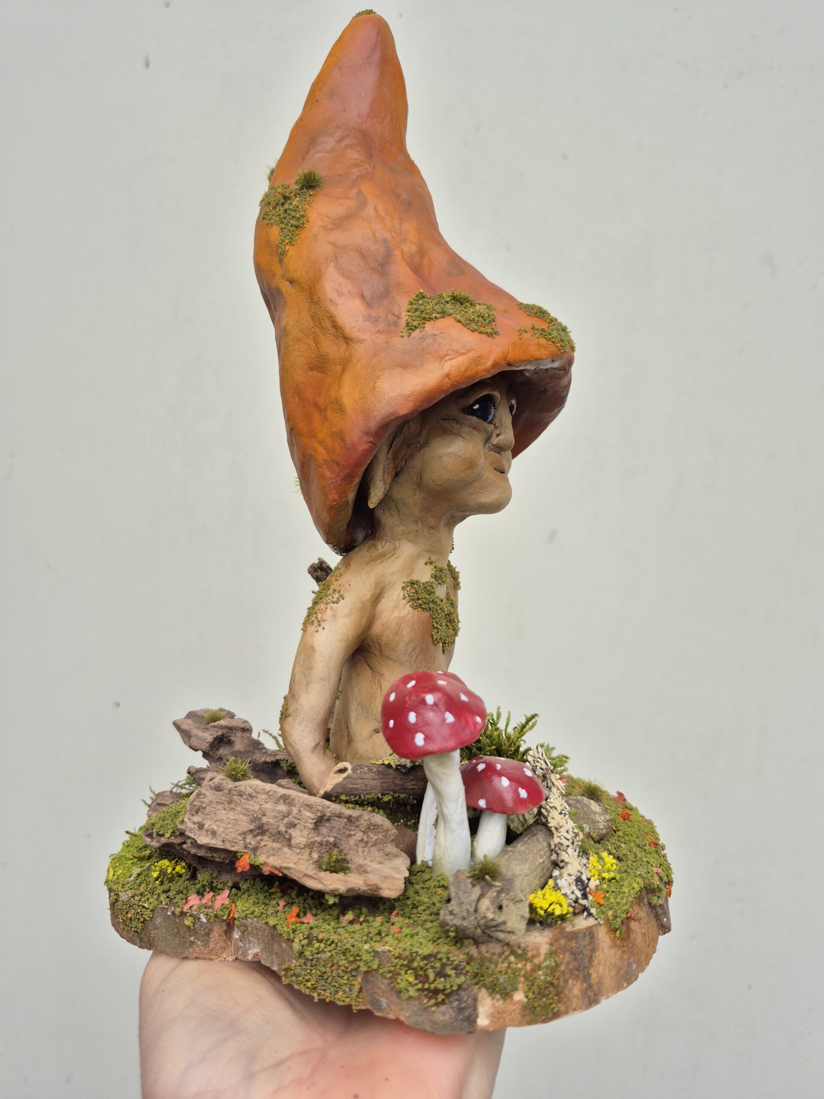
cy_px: 550
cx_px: 412
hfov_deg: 58.9
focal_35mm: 23
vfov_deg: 73.9
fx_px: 730
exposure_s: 1/201
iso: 25
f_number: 1.8
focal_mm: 5.4
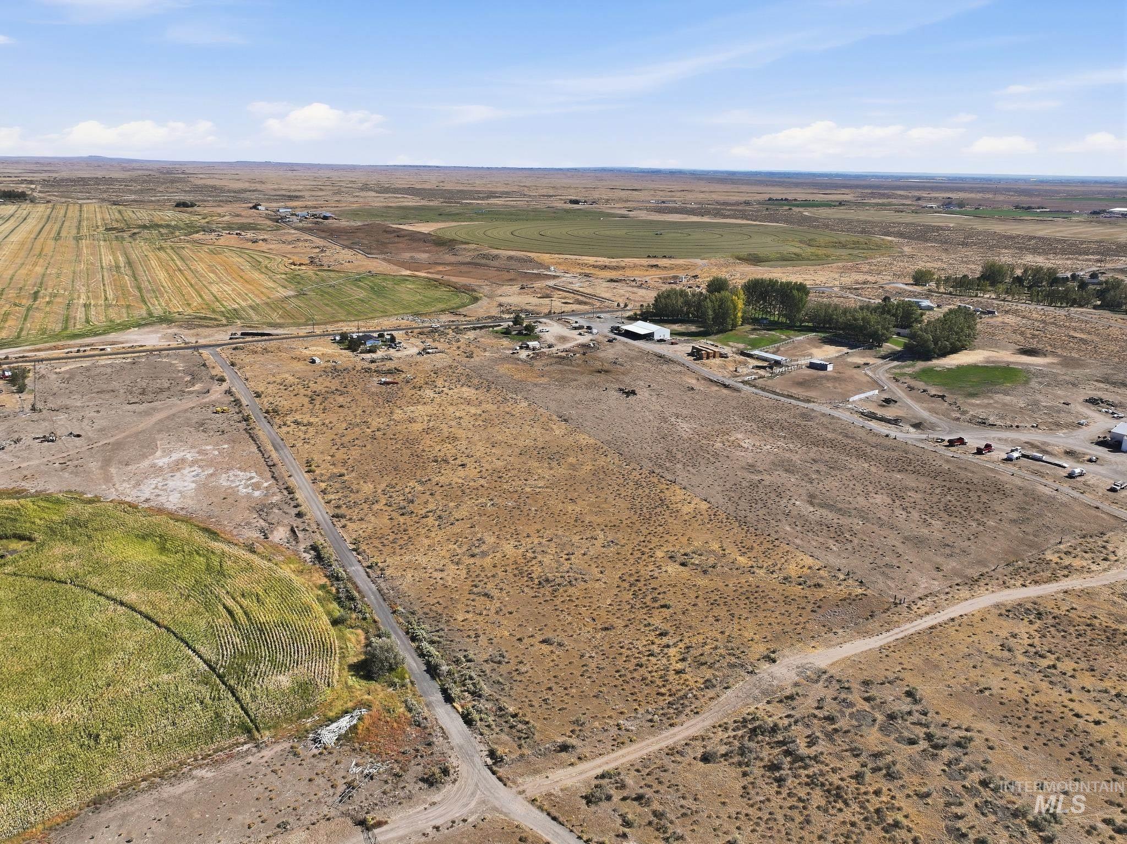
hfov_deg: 71.6
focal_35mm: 24
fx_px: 781
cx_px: 564
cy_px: 422
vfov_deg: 56.8
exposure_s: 1/2500
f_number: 2.8
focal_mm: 12.3
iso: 100
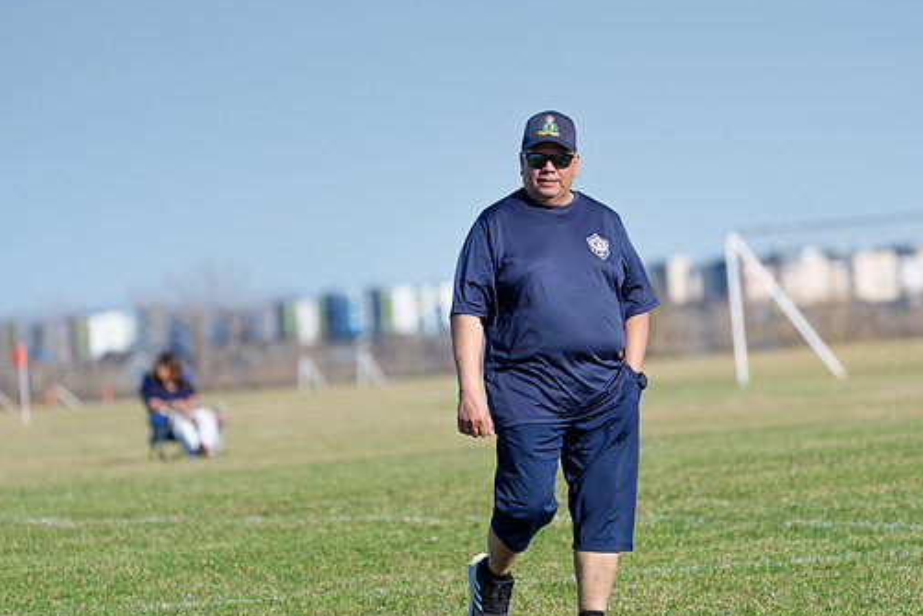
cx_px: 502
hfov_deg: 6.3
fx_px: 8360
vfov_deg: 4.2
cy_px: 348
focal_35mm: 326
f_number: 5.6
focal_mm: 282
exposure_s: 1/1600
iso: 250
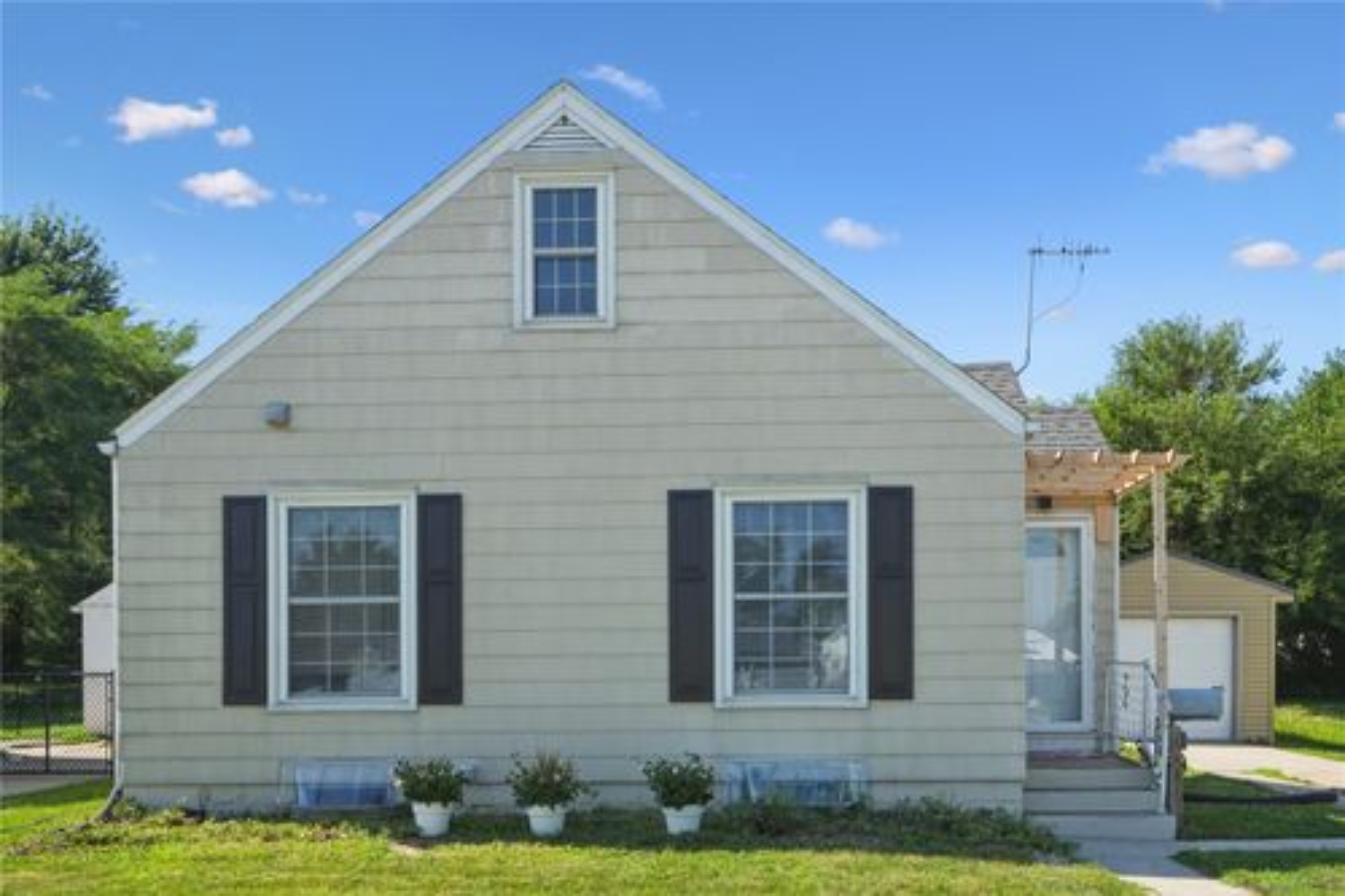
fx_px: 1008
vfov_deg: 47.9
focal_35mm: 27
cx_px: 672
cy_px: 448
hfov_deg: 67.4
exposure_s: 1/500
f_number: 10
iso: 400
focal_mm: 27
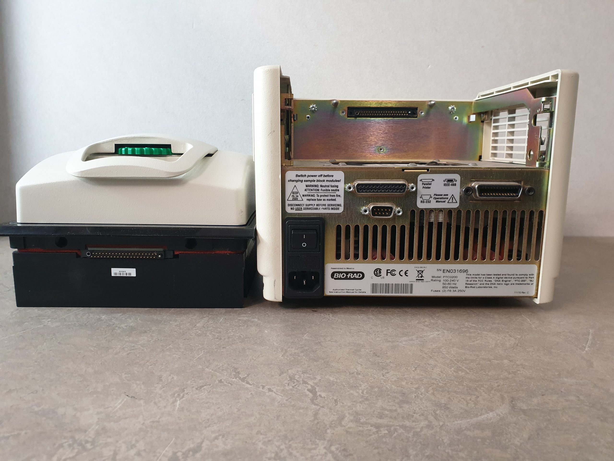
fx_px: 461
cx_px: 307
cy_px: 230
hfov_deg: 67.3
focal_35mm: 26
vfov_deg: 53.1
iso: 250
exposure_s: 1/50
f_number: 2.4
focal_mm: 4.3
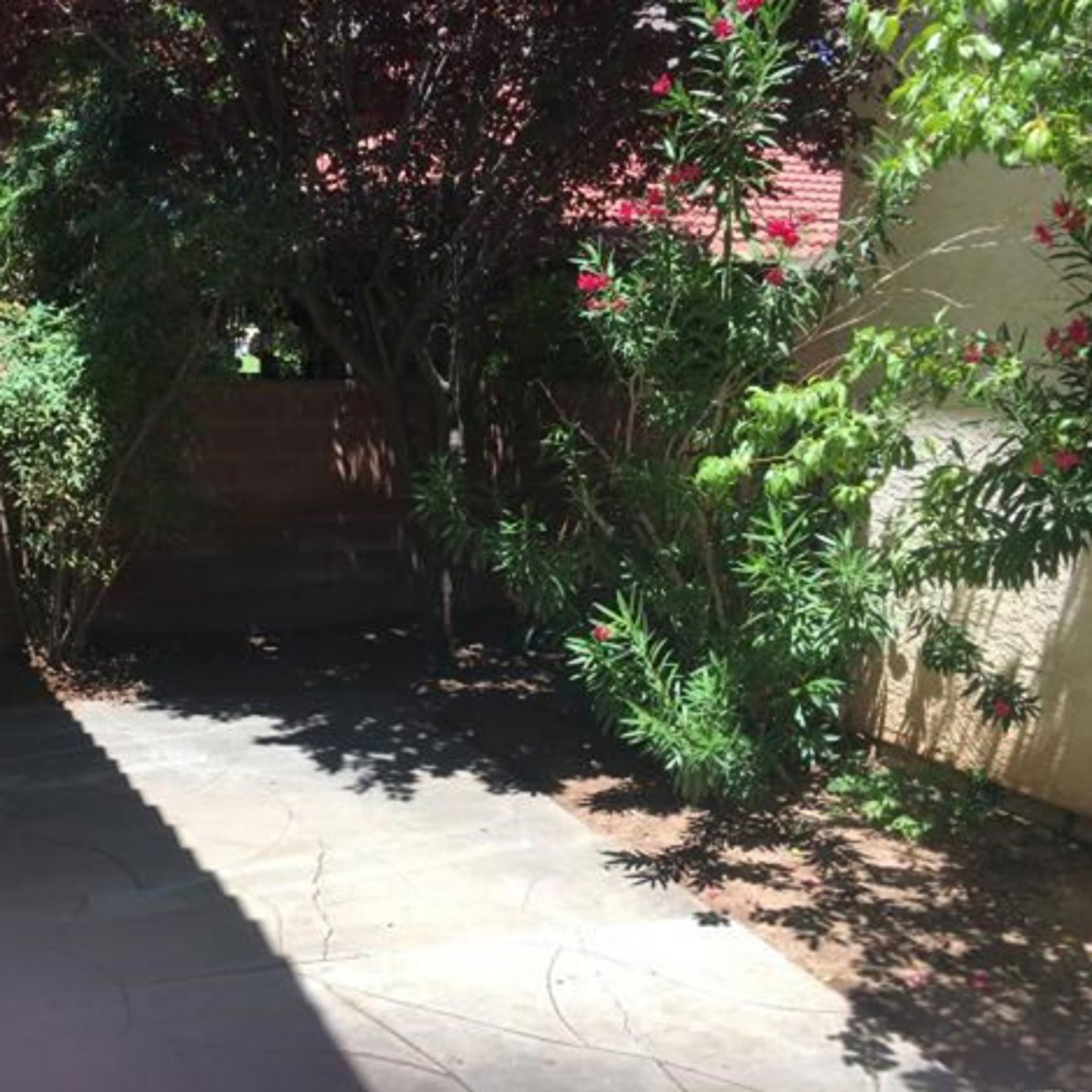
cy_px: 549
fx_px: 1249
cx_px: 354
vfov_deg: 47.2
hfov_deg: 46.4
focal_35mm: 35
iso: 25
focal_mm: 4.15
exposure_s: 1/574
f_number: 2.2
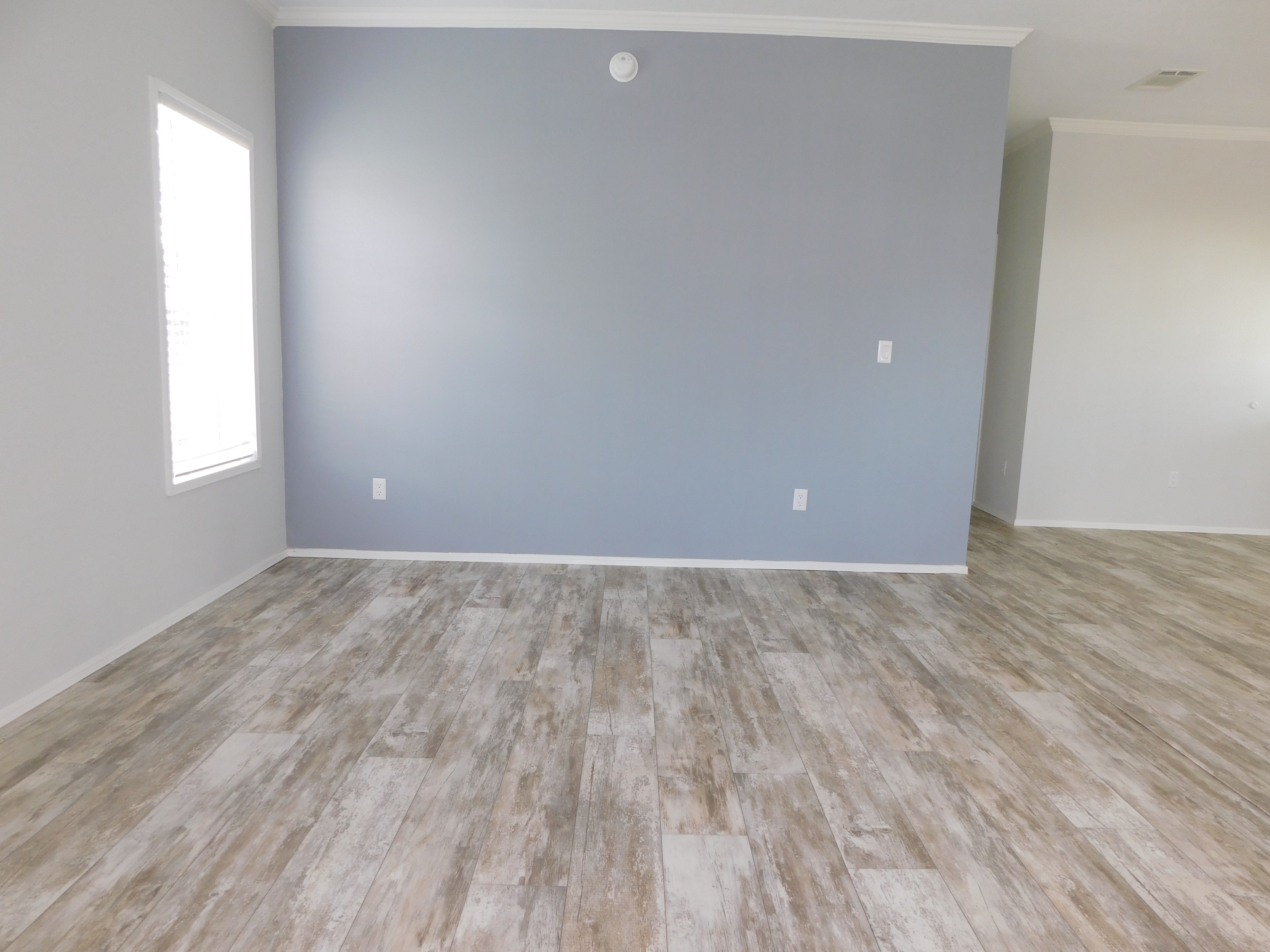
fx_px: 844
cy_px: 476
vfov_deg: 58.9
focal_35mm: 23
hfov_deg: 73.9
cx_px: 635
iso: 125
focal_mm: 4
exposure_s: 1/30
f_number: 3
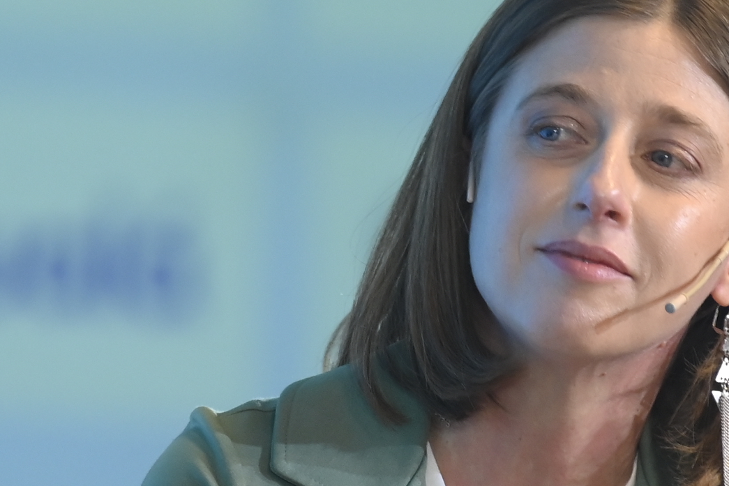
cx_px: 243
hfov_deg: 2.4
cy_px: 322
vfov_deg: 1.6
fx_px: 17133
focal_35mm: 846
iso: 1000
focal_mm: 200
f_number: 4
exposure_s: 1/125
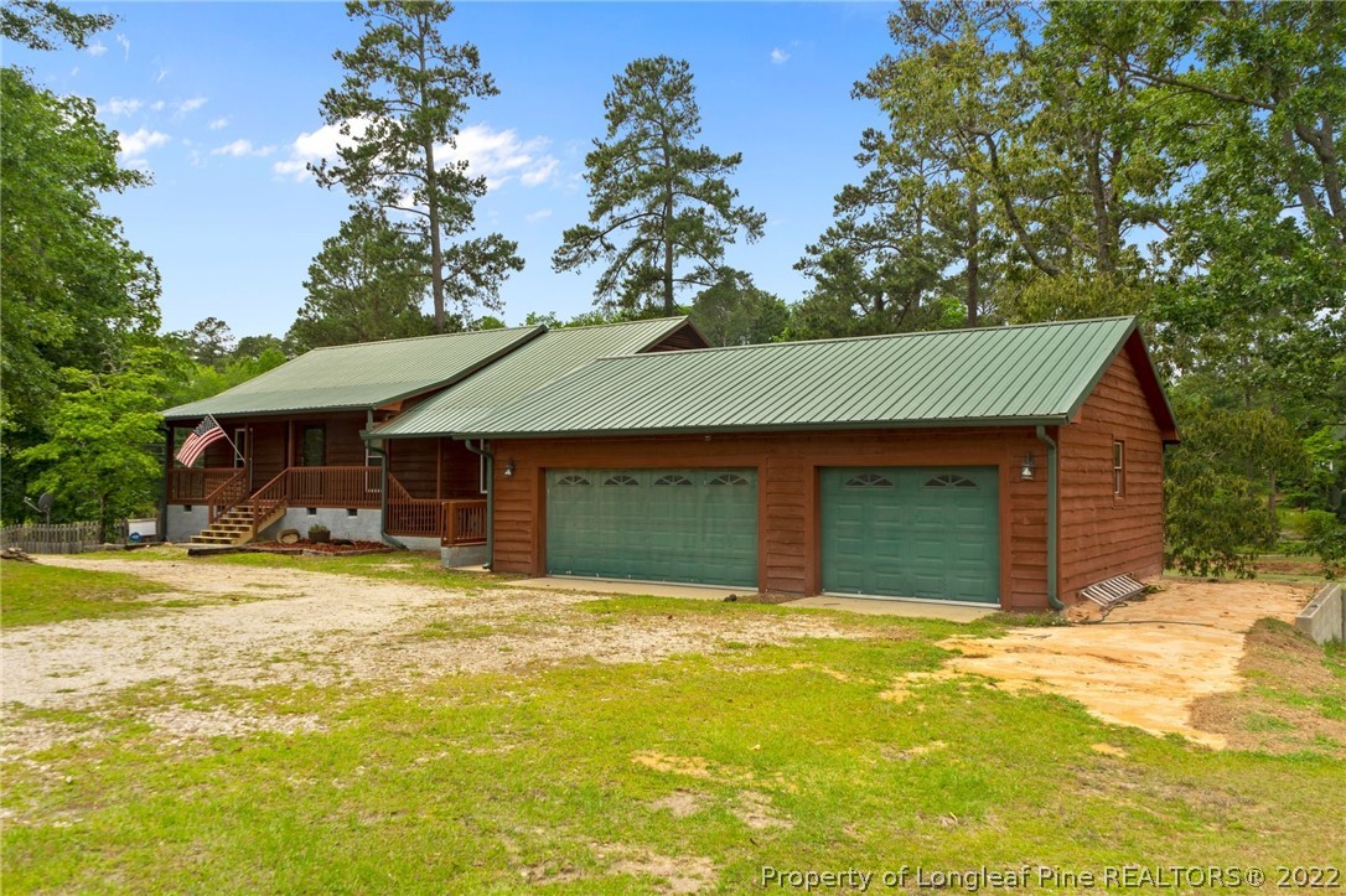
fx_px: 1046
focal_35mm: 28
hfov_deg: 65.5
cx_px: 673
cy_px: 448
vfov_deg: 46.4
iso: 100
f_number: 8
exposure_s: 1/200
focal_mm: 28
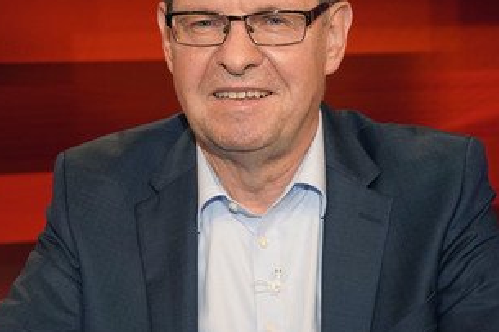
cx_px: 243
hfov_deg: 31.0
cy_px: 103
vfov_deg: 20.8
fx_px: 900
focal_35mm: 65
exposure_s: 1/160
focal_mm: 44
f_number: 4.5
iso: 1600
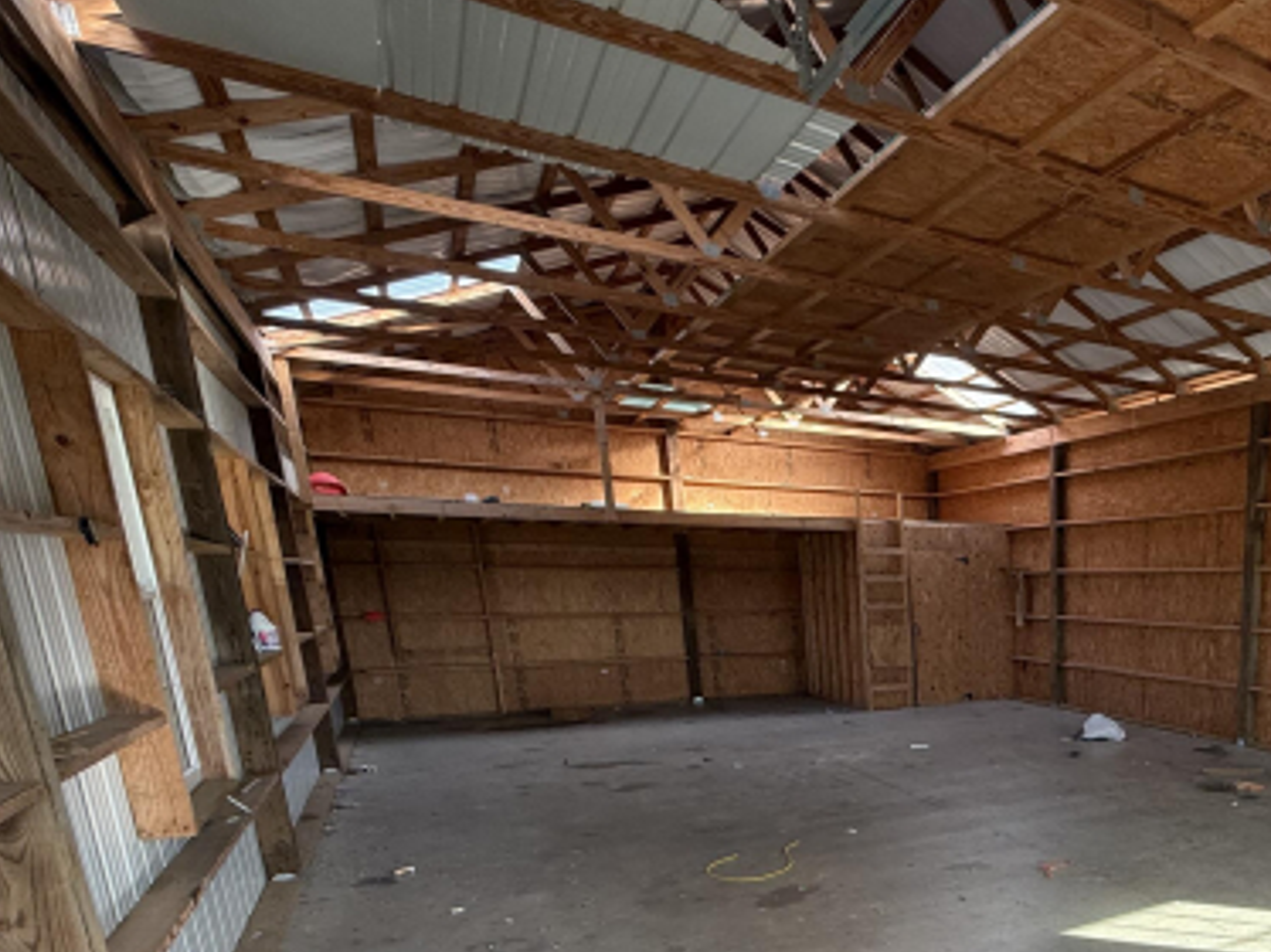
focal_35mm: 25
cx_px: 1113
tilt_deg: -13.8
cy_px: 809
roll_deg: -0.4
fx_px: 917
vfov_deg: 50.2
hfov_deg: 60.3
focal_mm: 2.22
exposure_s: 1/99
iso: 100
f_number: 2.2
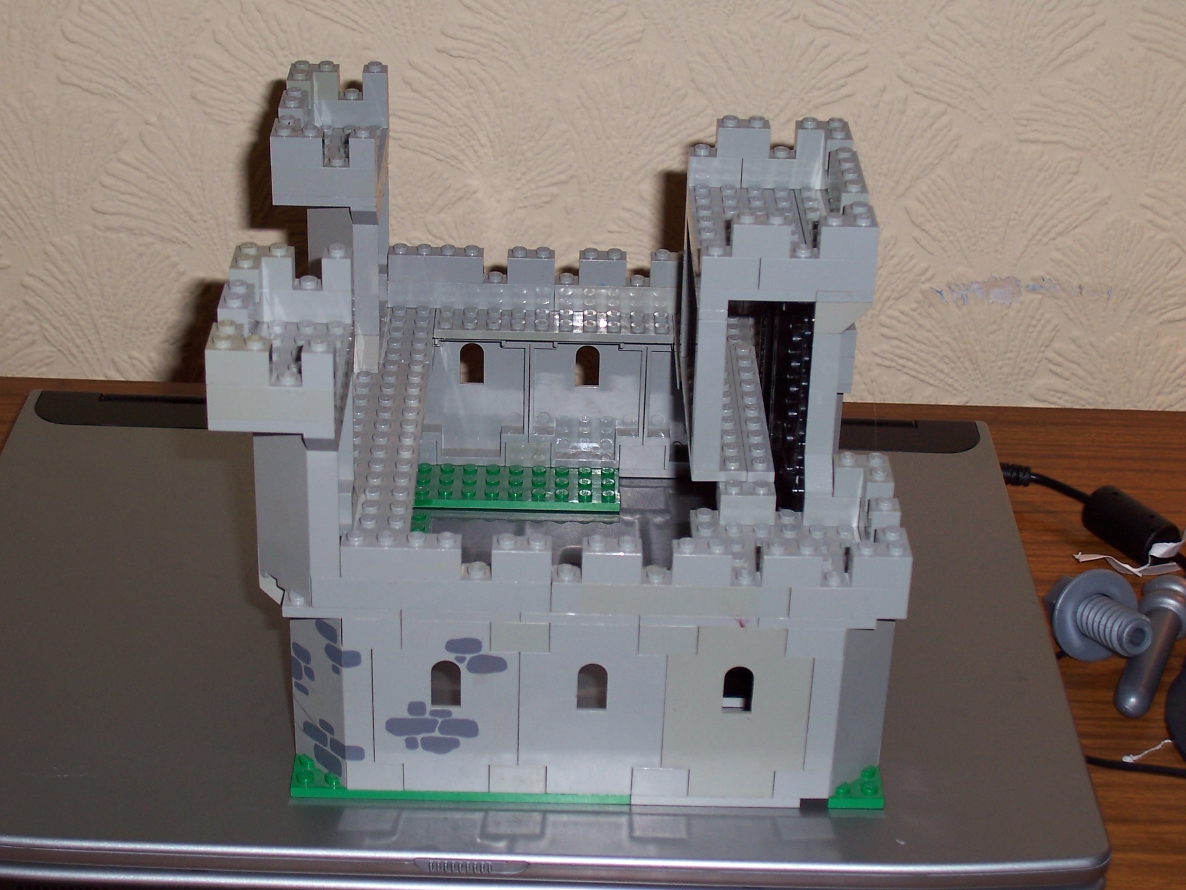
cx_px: 593
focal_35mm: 66
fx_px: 2261
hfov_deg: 29.4
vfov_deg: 22.3
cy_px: 445
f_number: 4
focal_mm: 10.8
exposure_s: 1/90
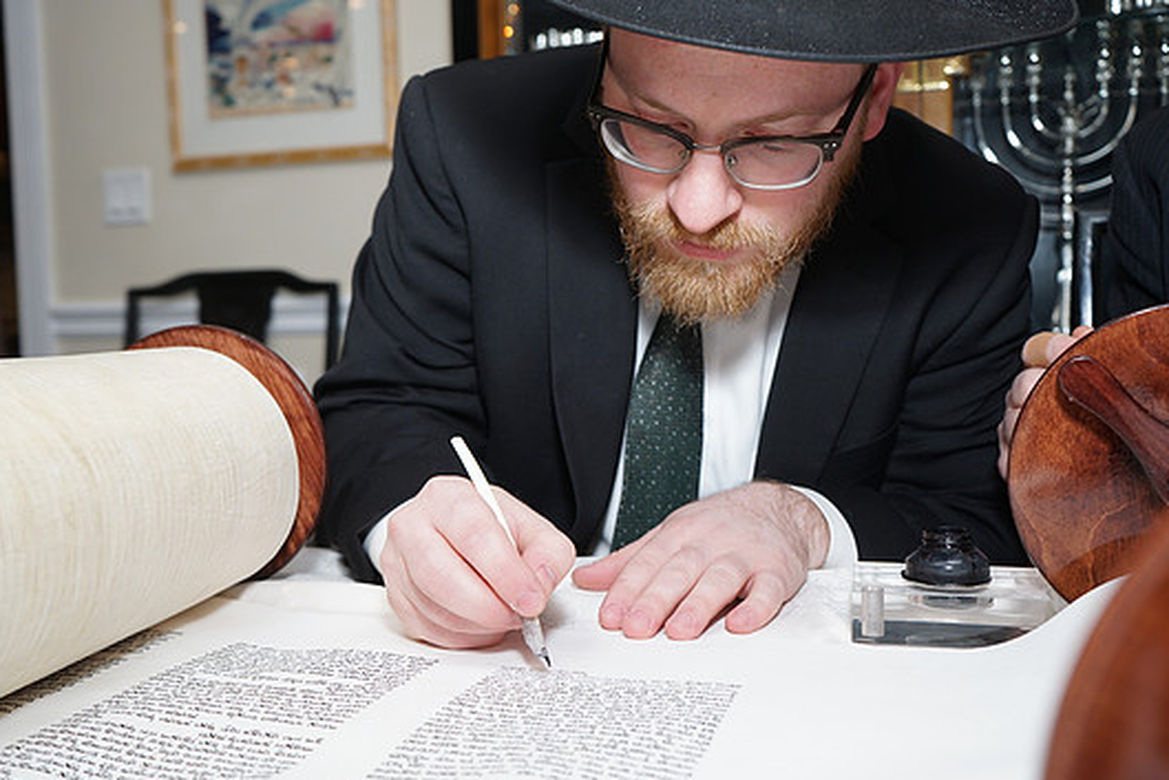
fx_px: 1104
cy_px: 392
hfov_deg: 55.8
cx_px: 561
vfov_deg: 38.9
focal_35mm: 34
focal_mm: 31
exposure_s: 1/100
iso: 400
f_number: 5.6
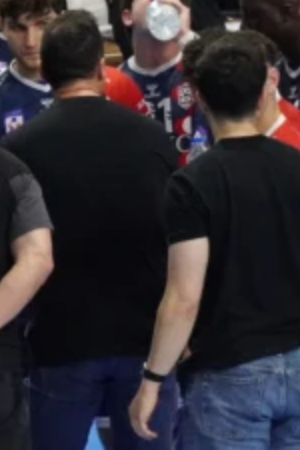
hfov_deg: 1.3
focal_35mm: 1022
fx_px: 12774
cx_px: -126
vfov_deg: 2.0
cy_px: 310
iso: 6400
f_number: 5.6
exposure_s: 1/640
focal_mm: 200
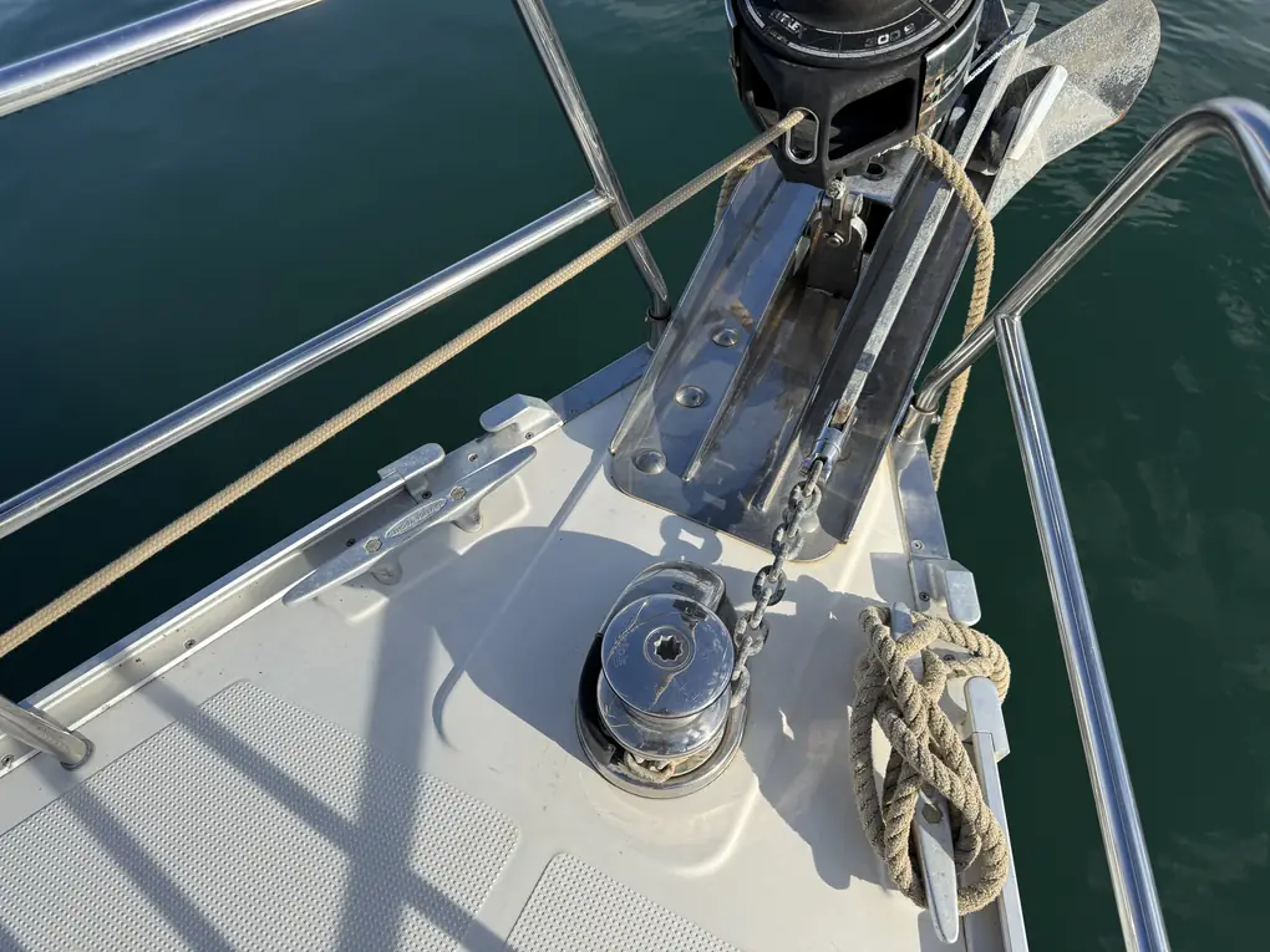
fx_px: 881
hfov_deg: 71.6
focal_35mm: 24
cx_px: 635
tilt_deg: -52.6
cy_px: 476
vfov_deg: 56.8
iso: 80
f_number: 1.78
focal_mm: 6.76
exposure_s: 1/3759
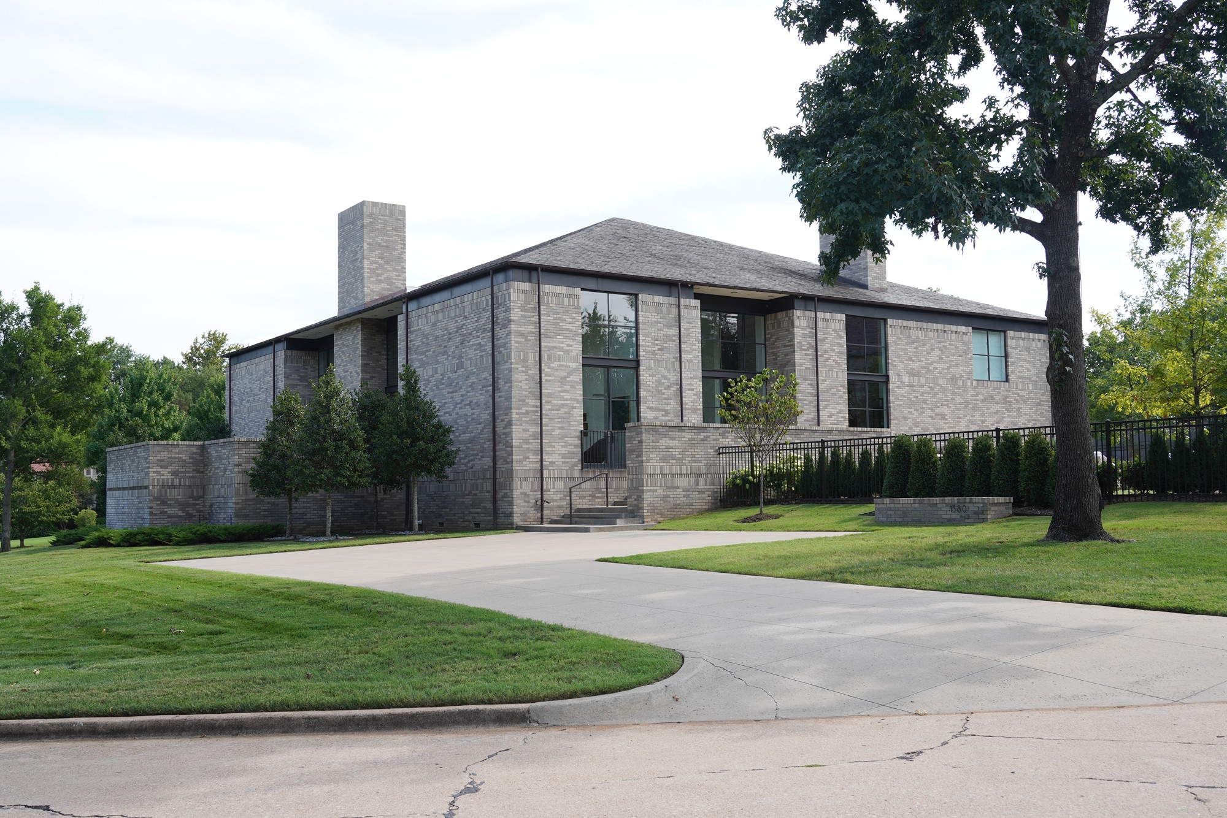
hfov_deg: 53.1
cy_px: 409
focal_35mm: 36
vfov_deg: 36.9
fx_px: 1227
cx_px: 614
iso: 100
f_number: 8
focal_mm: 36
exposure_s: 1/100
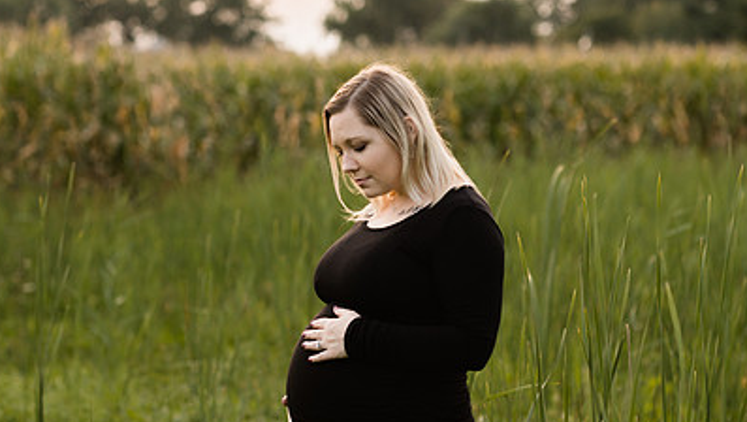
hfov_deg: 16.0
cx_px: 263
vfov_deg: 9.1
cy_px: 179
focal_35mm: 134
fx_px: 2656
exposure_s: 1/320
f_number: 3.2
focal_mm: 85
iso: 320
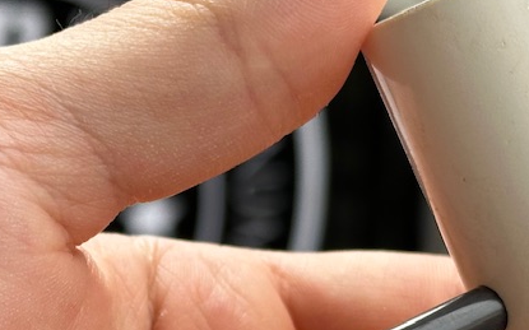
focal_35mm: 157
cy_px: 317
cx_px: 149
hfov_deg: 13.3
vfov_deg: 8.3
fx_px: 2263
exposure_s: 1/919
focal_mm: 6.86
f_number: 1.78
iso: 64
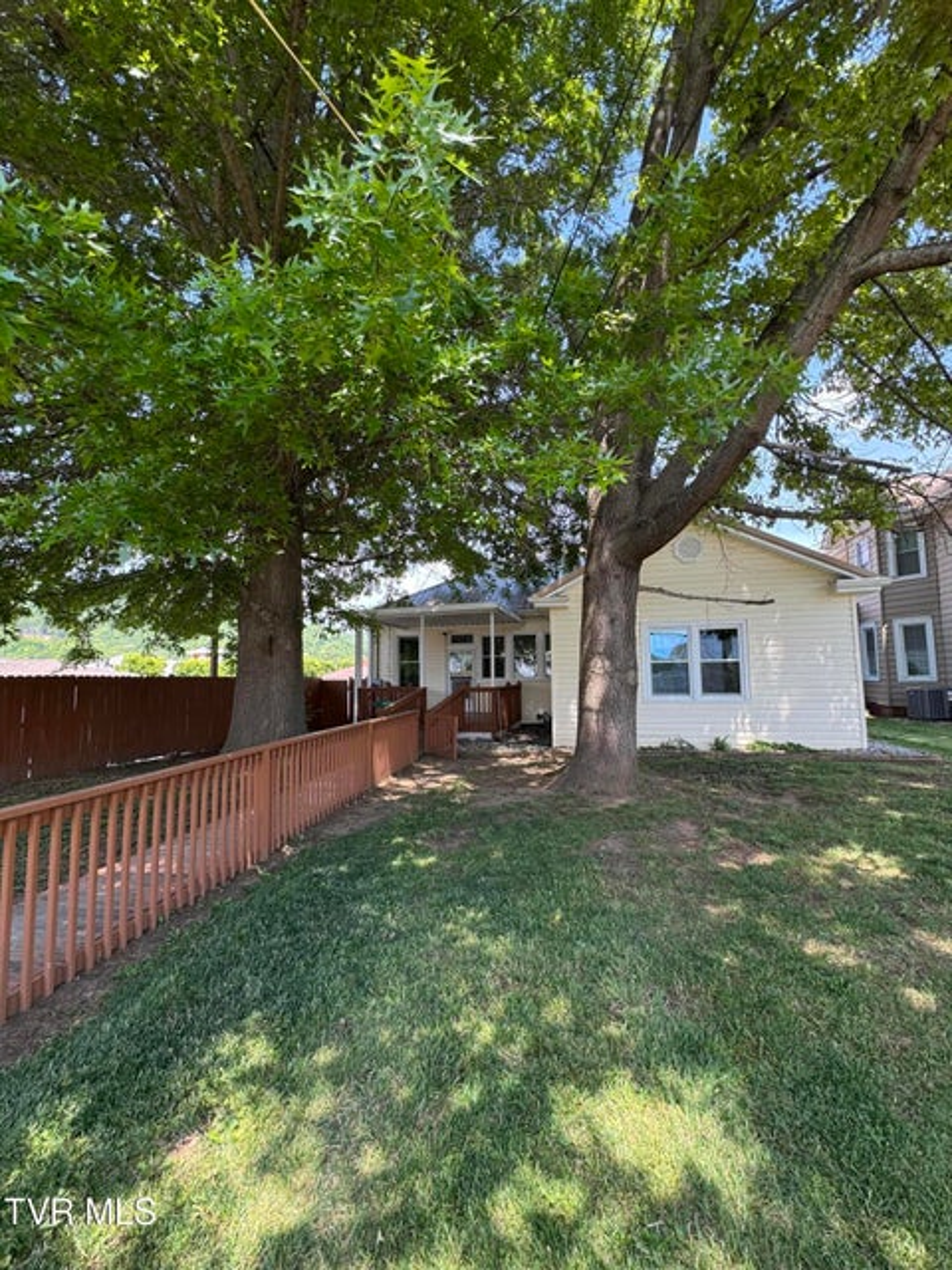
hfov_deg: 85.7
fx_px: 513
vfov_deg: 102.1
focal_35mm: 14
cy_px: 635
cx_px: 476
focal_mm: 2.22
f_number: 2.2
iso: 40
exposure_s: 1/137
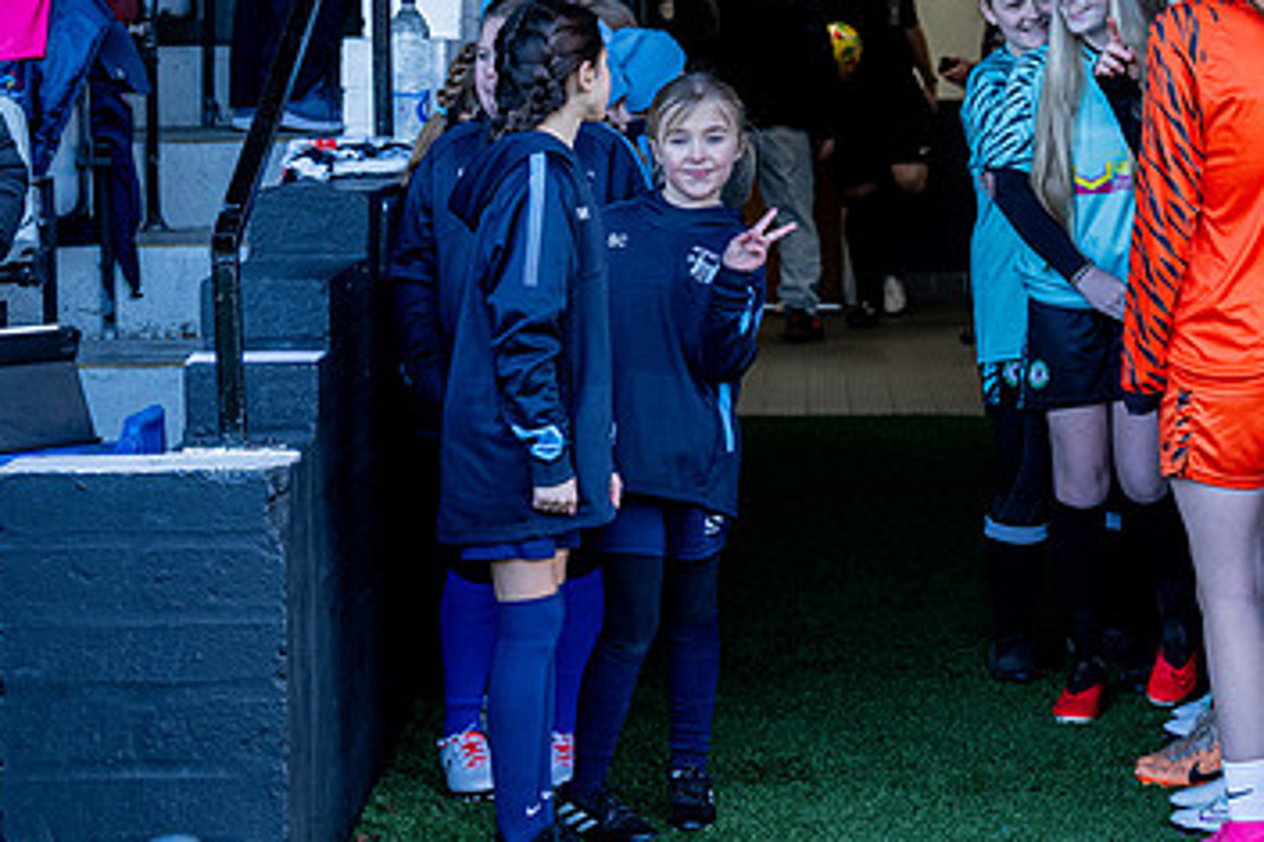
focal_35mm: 134
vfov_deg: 10.2
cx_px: 1156
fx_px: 4702
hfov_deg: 15.1
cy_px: 125
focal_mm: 70
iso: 1000
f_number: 5
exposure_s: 1/250
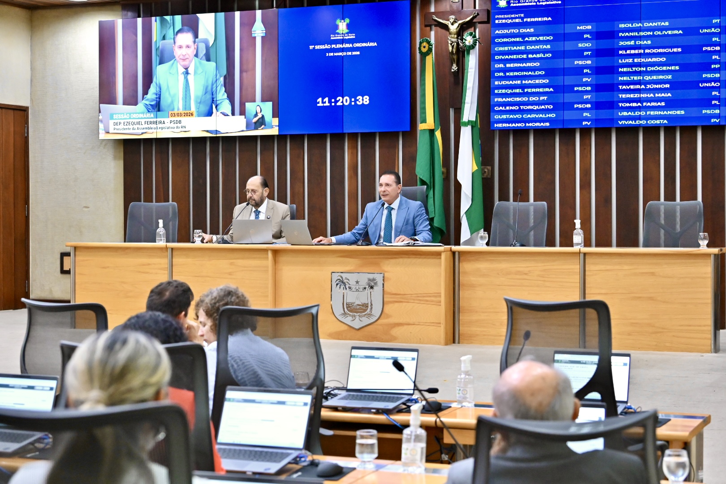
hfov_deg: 28.8
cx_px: 363
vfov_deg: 19.5
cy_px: 242
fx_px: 1412
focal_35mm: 70
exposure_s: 1/200
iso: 5000
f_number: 5
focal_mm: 70
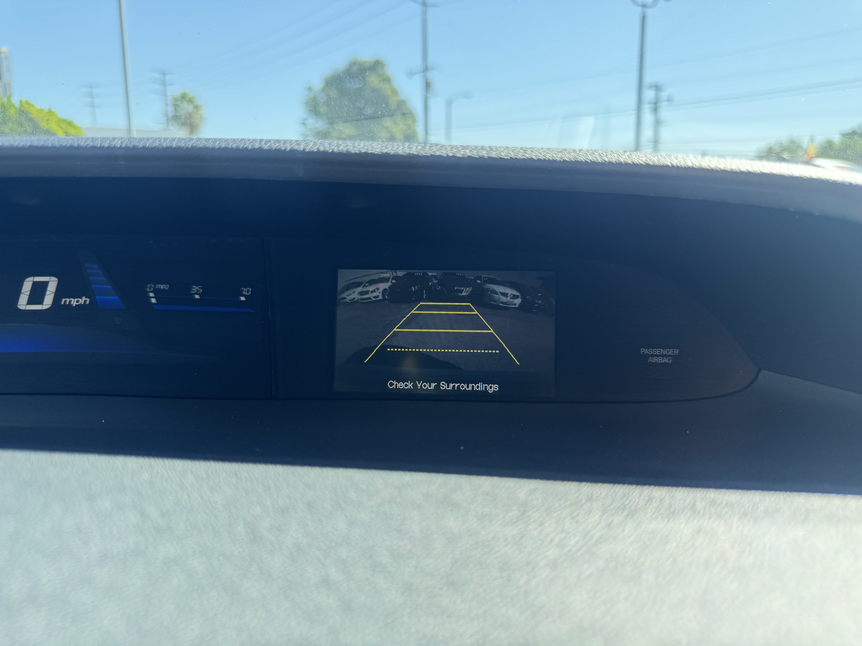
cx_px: 431
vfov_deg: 56.8
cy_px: 323
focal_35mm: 24
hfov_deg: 71.6
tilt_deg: -11.6
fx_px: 598
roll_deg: +0.0
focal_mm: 6.76
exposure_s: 1/562
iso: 80
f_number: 1.78
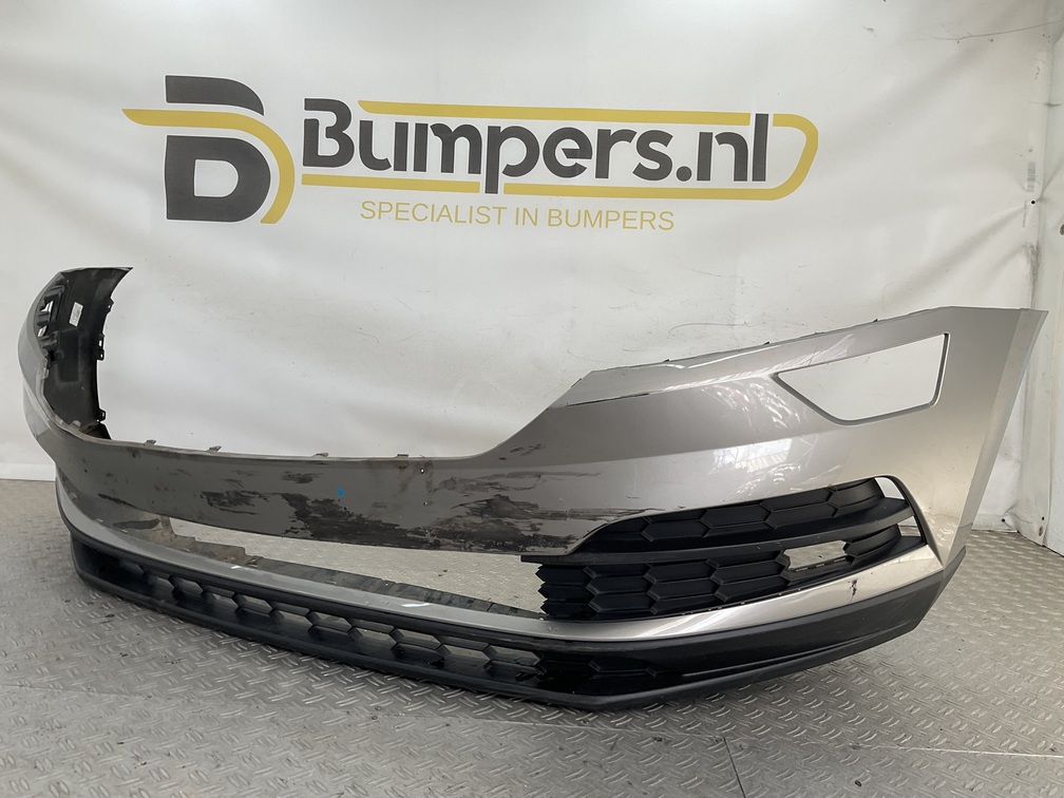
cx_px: 532
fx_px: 891
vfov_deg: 48.2
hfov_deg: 61.7
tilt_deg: -7.4
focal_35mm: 29
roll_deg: -4.7
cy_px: 399
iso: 16
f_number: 1.8
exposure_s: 1/190
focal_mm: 3
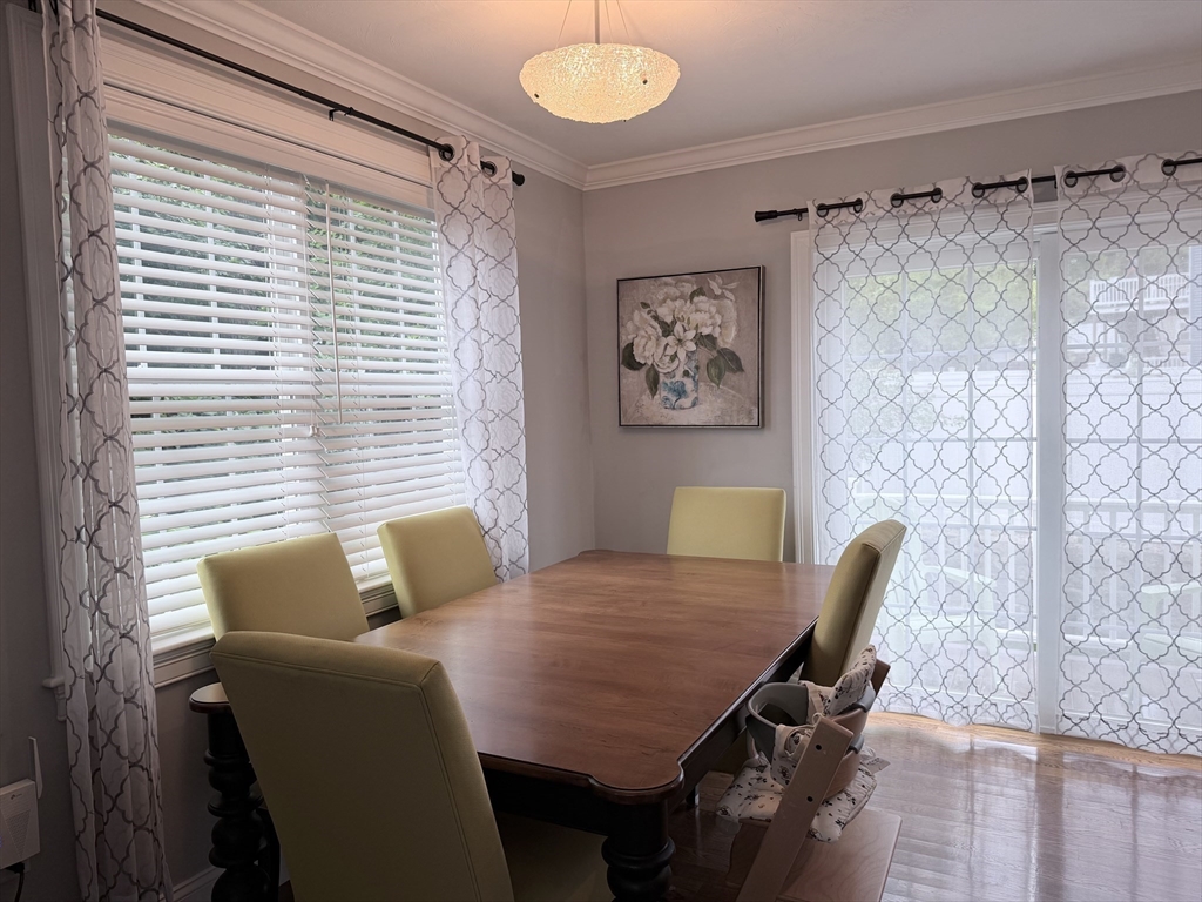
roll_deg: +2.6
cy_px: 451
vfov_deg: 56.8
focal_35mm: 24
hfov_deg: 71.6
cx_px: 601
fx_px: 833
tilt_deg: -2.9
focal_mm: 6.76
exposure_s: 1/203
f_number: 1.78
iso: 64
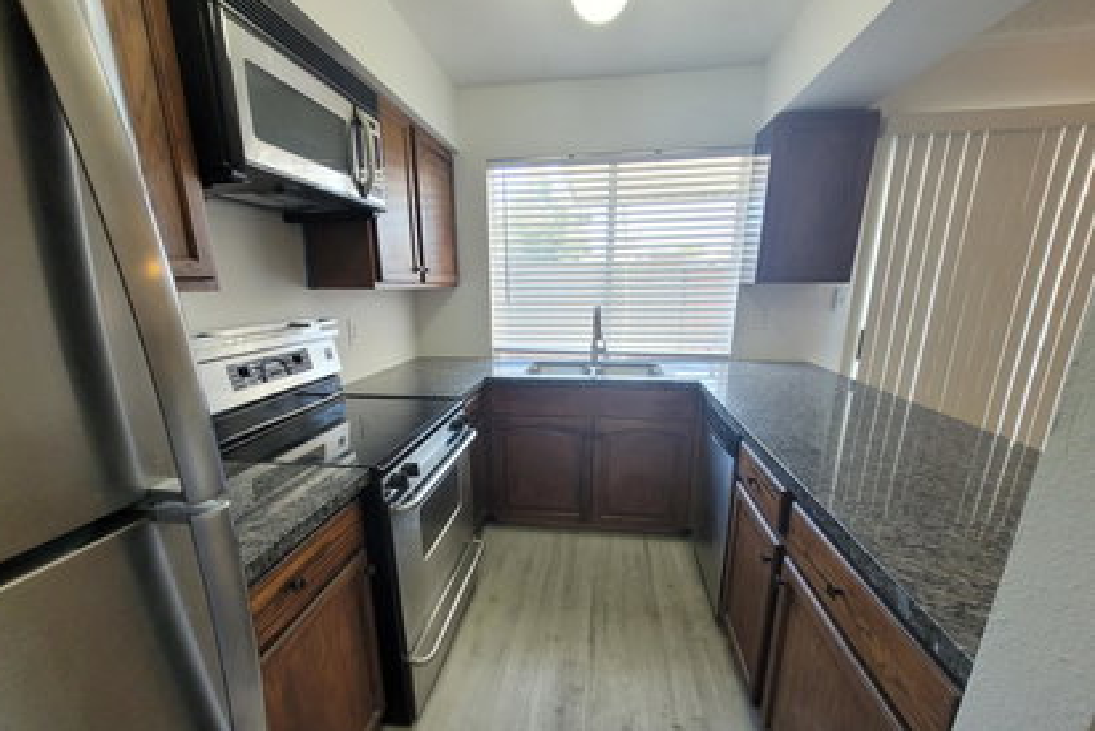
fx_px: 426
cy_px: 415
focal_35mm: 14
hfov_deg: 104.2
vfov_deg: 80.8
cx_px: 530
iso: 160
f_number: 2.2
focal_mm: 1.74
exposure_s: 1/60
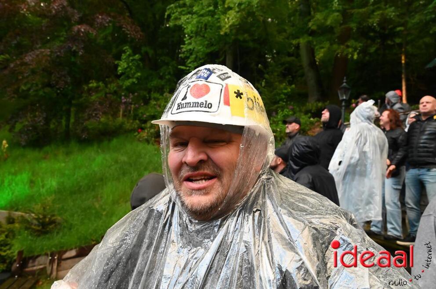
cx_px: 218
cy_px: 144
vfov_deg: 44.9
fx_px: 351
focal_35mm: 29
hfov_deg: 63.7
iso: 12800
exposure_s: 1/320
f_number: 9
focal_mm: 29
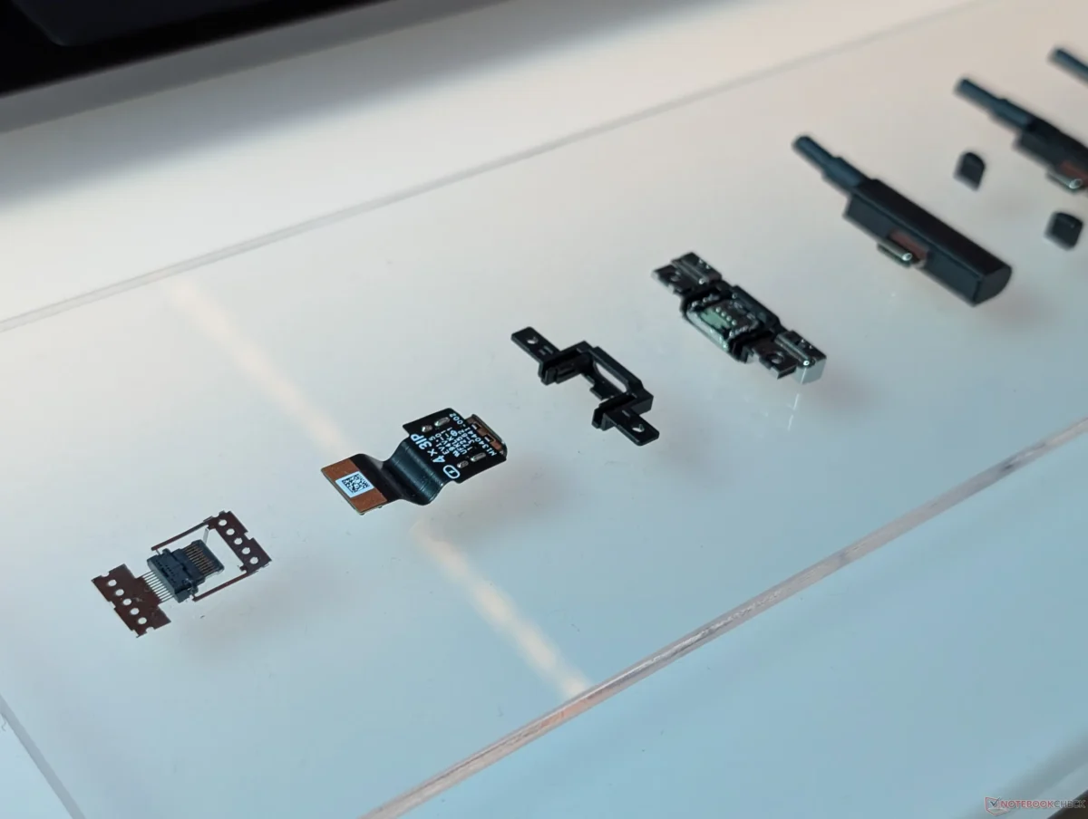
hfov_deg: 38.9
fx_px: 1543
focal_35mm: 49
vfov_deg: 29.8
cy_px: 410
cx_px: 544
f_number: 1.68
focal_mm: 6.9
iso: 182
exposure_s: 1/60
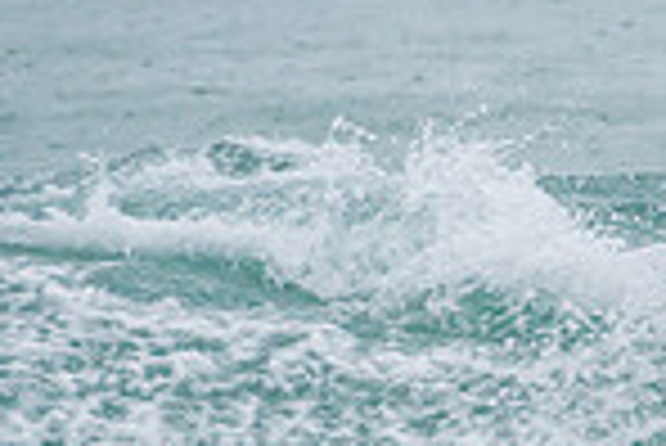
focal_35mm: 1955
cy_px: 340
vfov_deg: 0.7
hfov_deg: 1.1
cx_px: 1192
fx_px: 36202
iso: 1100
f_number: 5.6
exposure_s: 1/320
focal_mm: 500
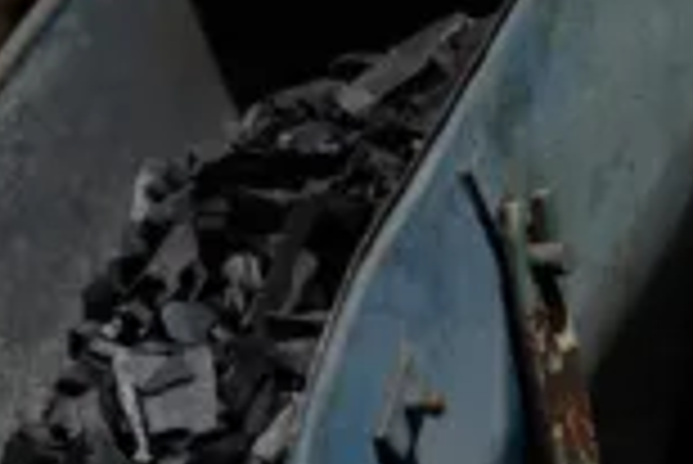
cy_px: 527
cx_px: 90
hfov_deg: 8.4
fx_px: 4682
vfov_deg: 5.6
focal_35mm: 243
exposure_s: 1/5000
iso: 50
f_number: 1.2
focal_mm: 50
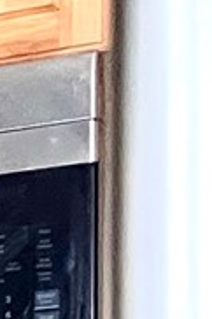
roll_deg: +2.8
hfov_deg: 4.3
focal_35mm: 238
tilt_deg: -3.5
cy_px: 715
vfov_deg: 8.1
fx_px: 2106
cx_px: -1141
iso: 400
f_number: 1.5
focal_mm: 5.7
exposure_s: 1/60
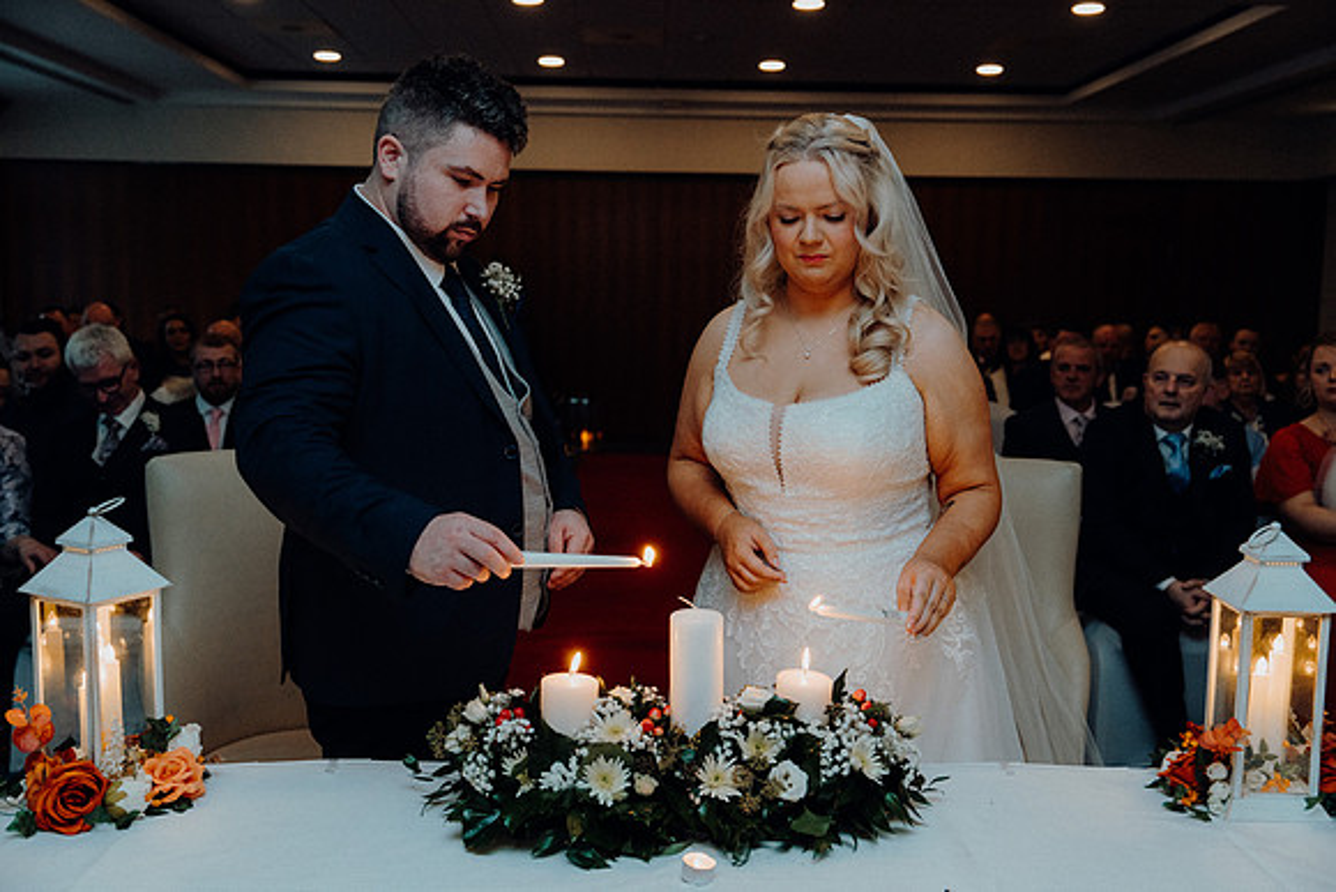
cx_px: 668
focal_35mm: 36
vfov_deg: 36.9
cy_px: 446
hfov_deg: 53.1
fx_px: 1336
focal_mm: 36
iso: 2500
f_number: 3.5
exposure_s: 1/160
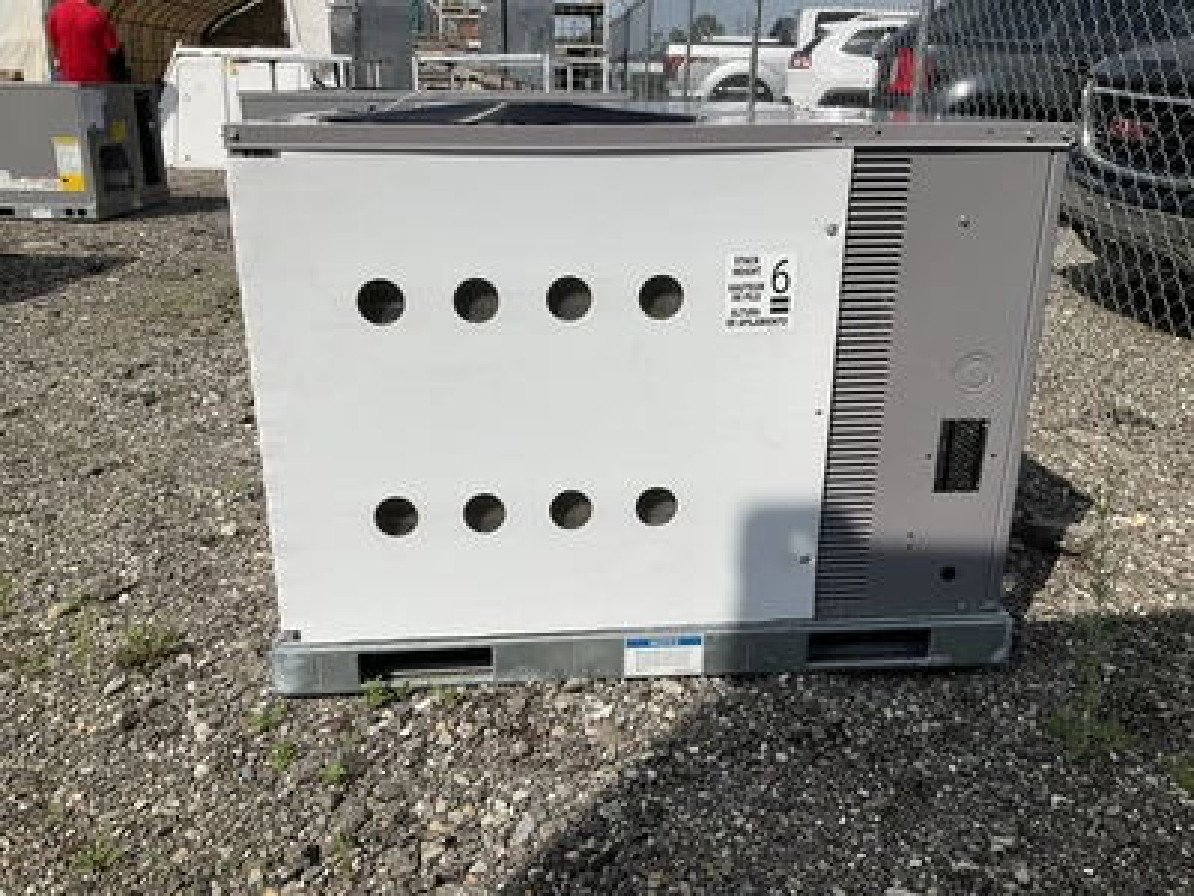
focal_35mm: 29
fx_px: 1000
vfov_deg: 48.2
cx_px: 597
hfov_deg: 61.7
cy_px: 448
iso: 25
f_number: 1.8
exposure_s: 1/4065
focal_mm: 3
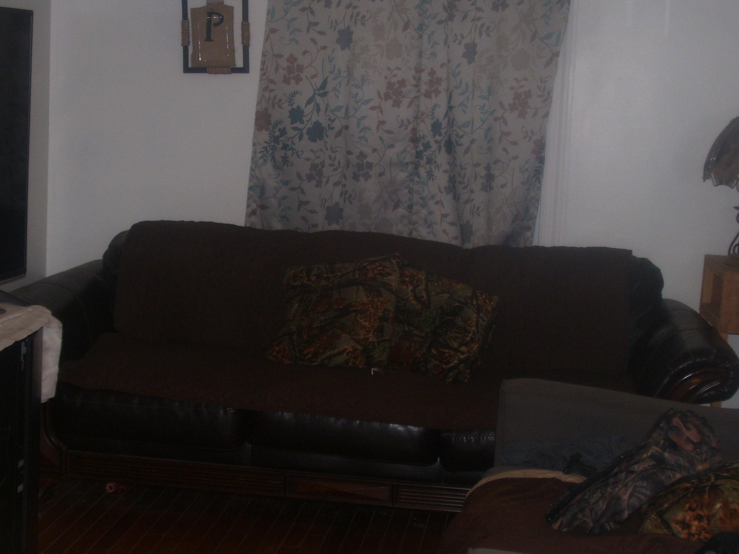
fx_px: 1494
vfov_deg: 21.0
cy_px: 277
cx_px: 370
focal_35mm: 70
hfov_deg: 27.8
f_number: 4
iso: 125
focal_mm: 11.6
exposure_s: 1/90
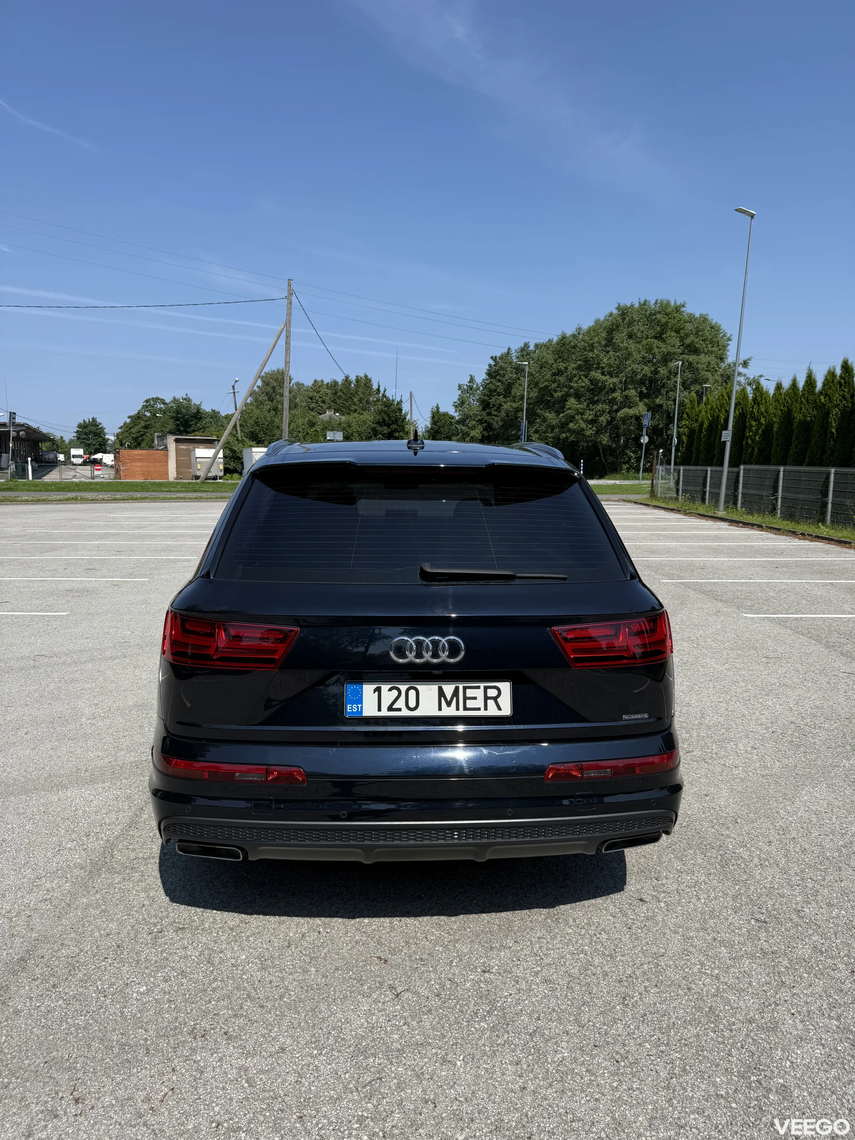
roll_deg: -0.8
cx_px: 428
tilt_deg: -8.2
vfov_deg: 71.6
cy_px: 570
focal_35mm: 24
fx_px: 790
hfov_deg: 56.8
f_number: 1.78
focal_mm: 6.76
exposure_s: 1/4673
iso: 80
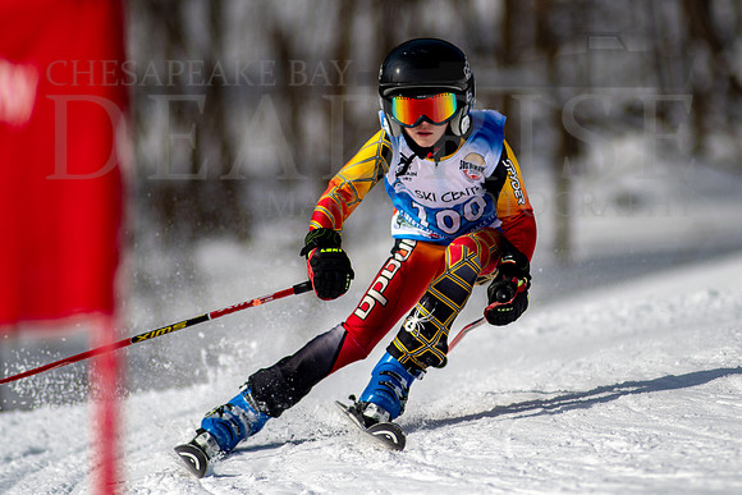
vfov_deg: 2.6
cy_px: 227
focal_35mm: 537
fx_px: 11065
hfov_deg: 3.8
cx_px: 443
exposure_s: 1/6400
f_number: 2.8
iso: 100
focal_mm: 300
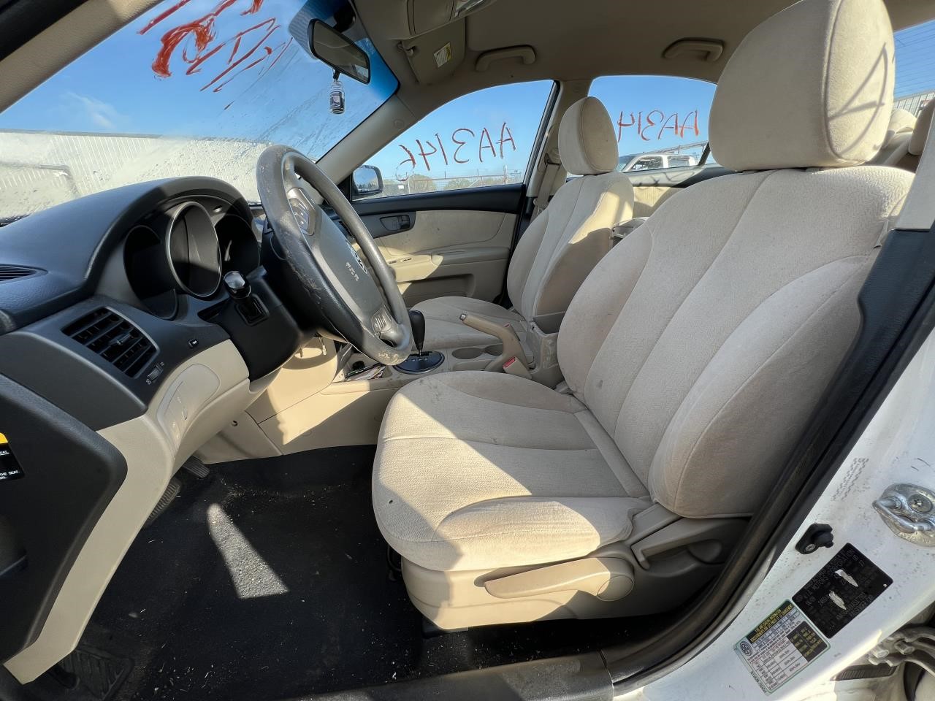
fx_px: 351
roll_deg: +3.2
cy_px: 350
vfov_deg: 89.9
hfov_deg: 106.2
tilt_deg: -22.0
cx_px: 468
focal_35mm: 13
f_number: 1.8
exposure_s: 1/322
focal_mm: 1.57
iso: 32
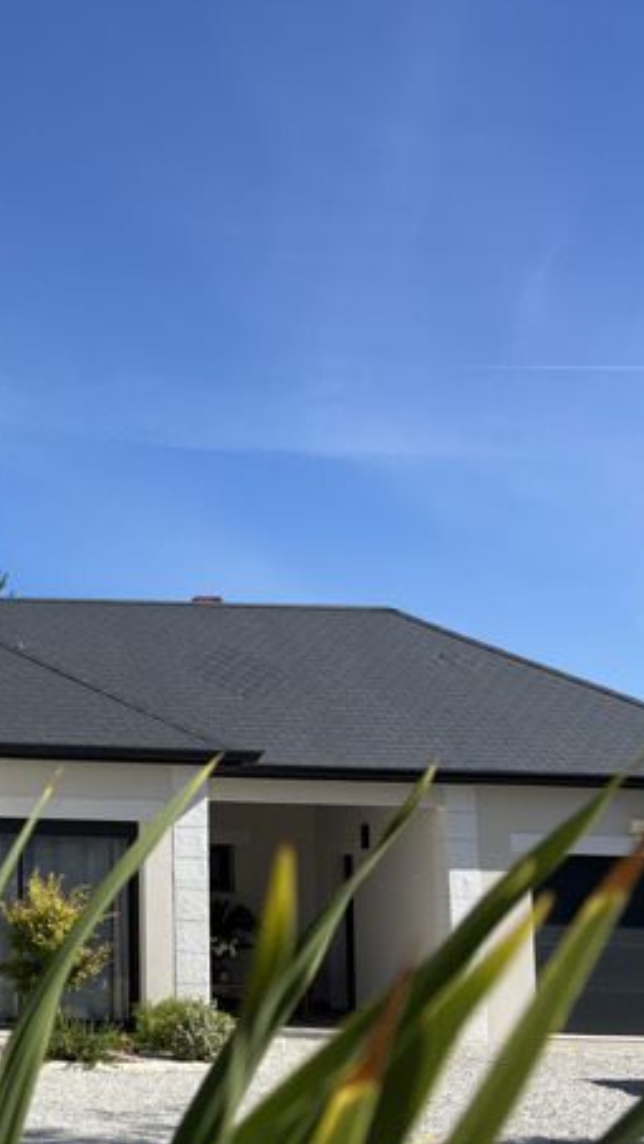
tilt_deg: +6.8
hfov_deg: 21.4
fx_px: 1517
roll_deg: -1.7
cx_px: -220
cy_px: 679
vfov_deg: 41.2
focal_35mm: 50
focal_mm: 5.96
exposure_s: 1/3413
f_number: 1.6
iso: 50
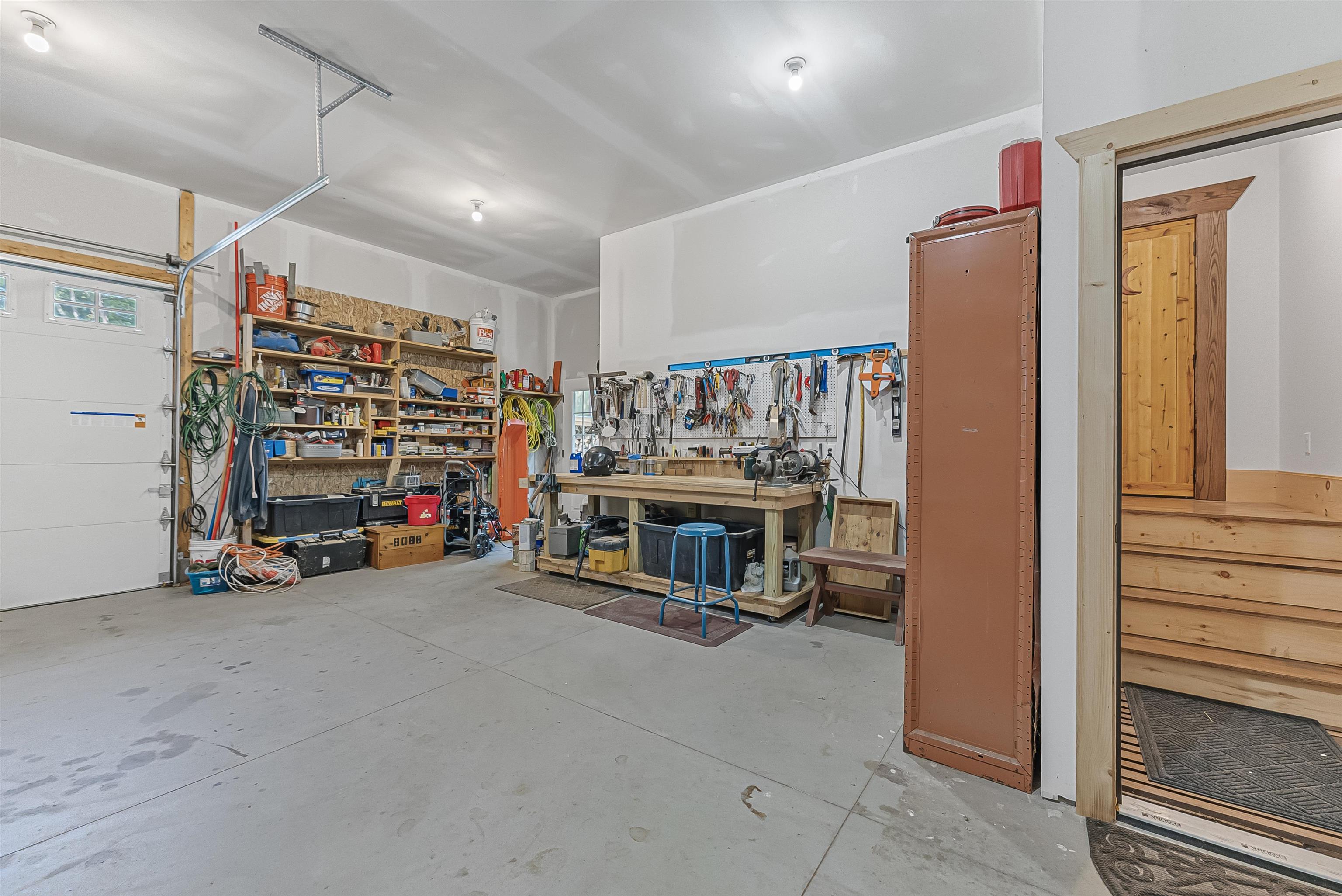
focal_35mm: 14
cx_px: 671
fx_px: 522
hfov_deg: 104.2
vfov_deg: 81.3
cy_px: 448
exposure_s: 1/80
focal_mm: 14
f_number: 5
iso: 3200
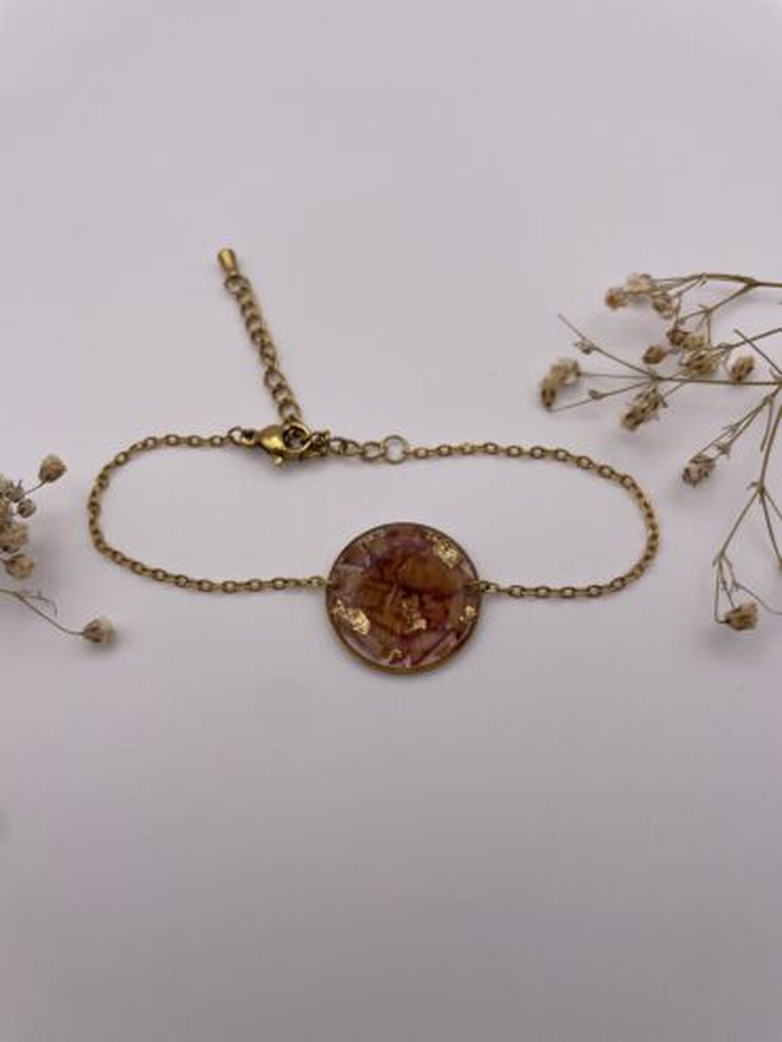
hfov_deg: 53.1
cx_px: 391
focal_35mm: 26
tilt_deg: -63.7
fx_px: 783
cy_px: 521
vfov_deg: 67.3
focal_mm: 4.2
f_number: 1.6
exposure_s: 1/629
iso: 32
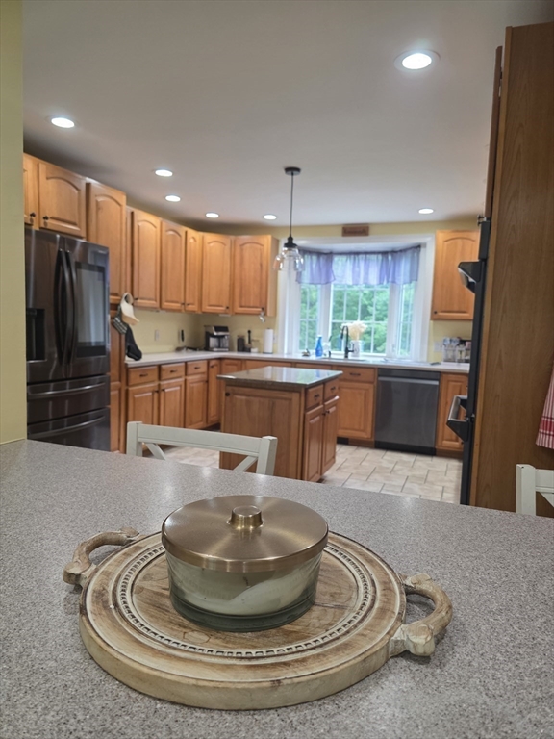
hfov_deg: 58.9
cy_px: 370
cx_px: 277
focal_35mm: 23
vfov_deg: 73.9
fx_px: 491
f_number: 1.7
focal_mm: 6.3
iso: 160
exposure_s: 1/120
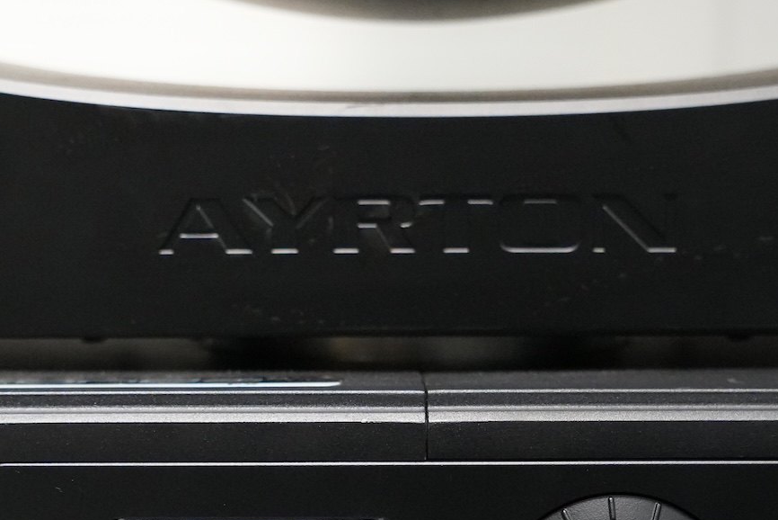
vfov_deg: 16.2
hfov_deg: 24.3
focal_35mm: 83
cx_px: 402
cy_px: 460
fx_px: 1804
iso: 5000
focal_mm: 25.1
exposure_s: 1/60
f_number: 2.8
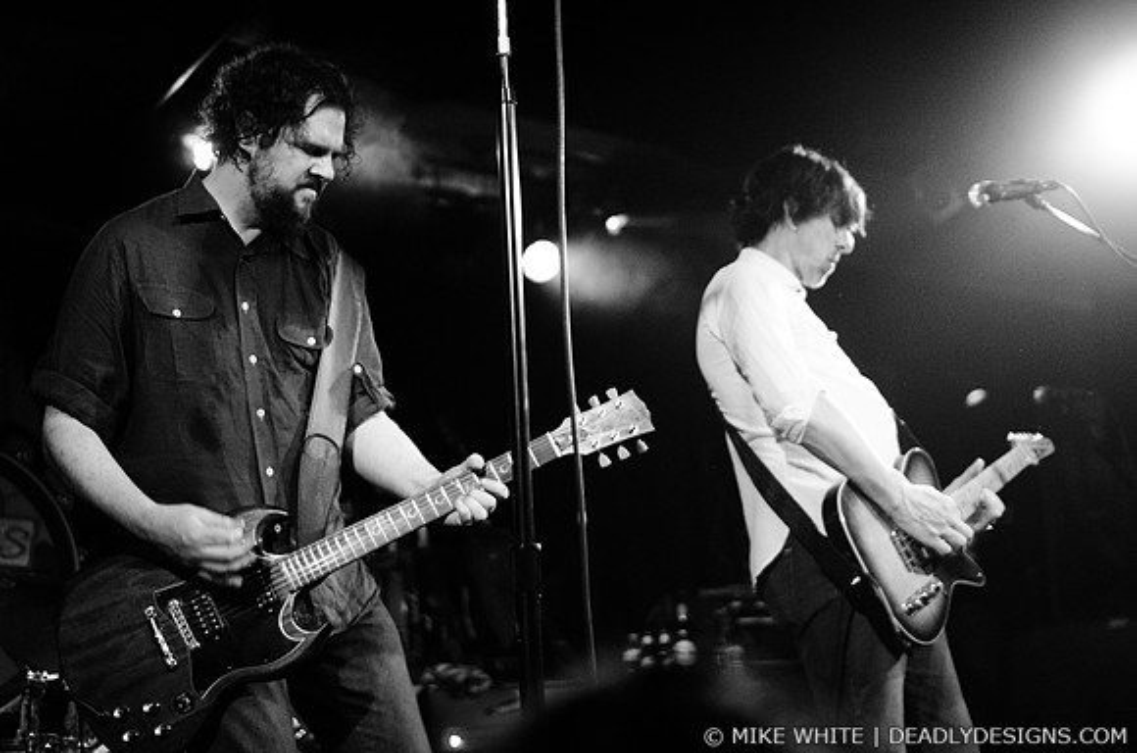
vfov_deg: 29.7
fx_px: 1418
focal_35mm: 45
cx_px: 568
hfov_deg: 43.7
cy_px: 376
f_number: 1.8
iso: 1600
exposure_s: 1/160
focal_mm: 30
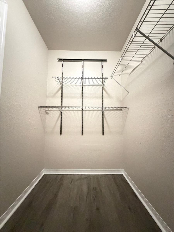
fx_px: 94
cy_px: 116
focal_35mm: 14
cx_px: 87
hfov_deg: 85.7
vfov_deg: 102.1
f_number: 2.2
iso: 1600
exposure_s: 1/40
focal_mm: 2.22
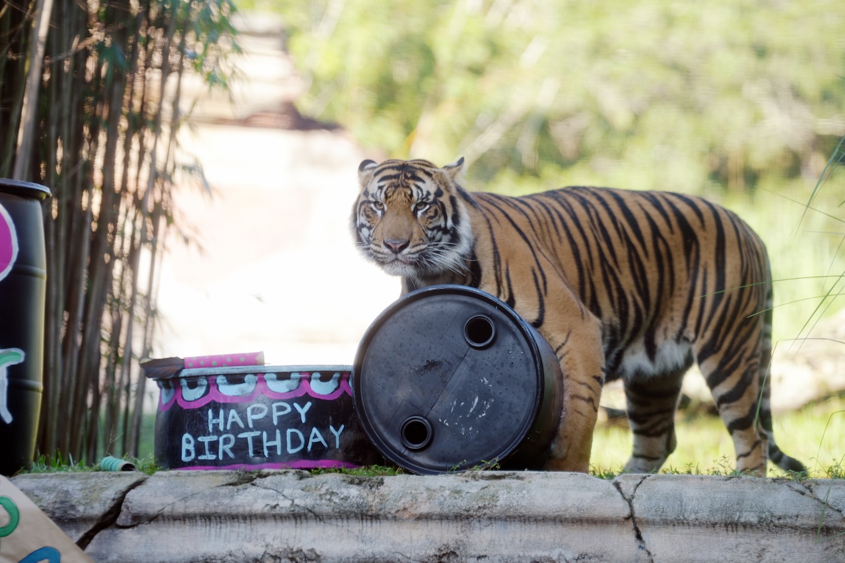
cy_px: 282
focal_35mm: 194
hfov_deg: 10.6
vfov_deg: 7.1
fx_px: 4541
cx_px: 422
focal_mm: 193.5
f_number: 4
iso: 125
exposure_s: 1/200
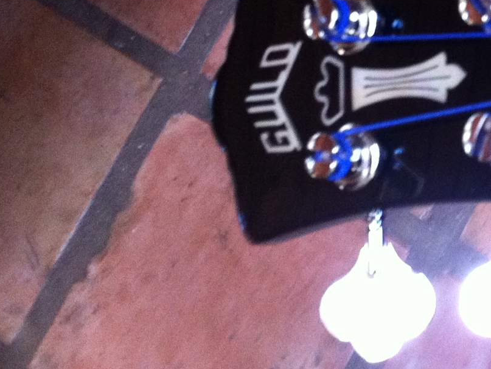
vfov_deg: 16.4
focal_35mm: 89
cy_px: 40
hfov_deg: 20.8
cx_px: 552
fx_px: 1263
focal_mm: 3.85
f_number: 2.8
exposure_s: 1/15
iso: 320
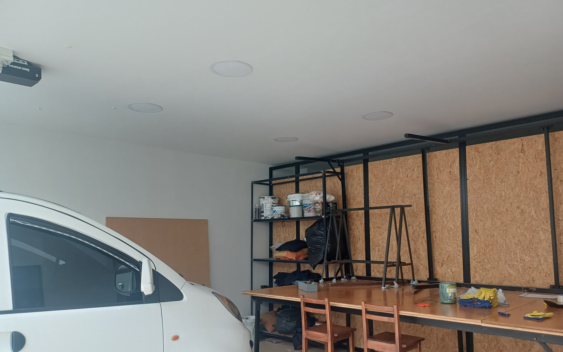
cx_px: 282
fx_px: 414
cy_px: 212
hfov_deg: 68.4
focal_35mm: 27
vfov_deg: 45.8
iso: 80
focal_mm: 4.65
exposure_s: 1/50
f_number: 1.8
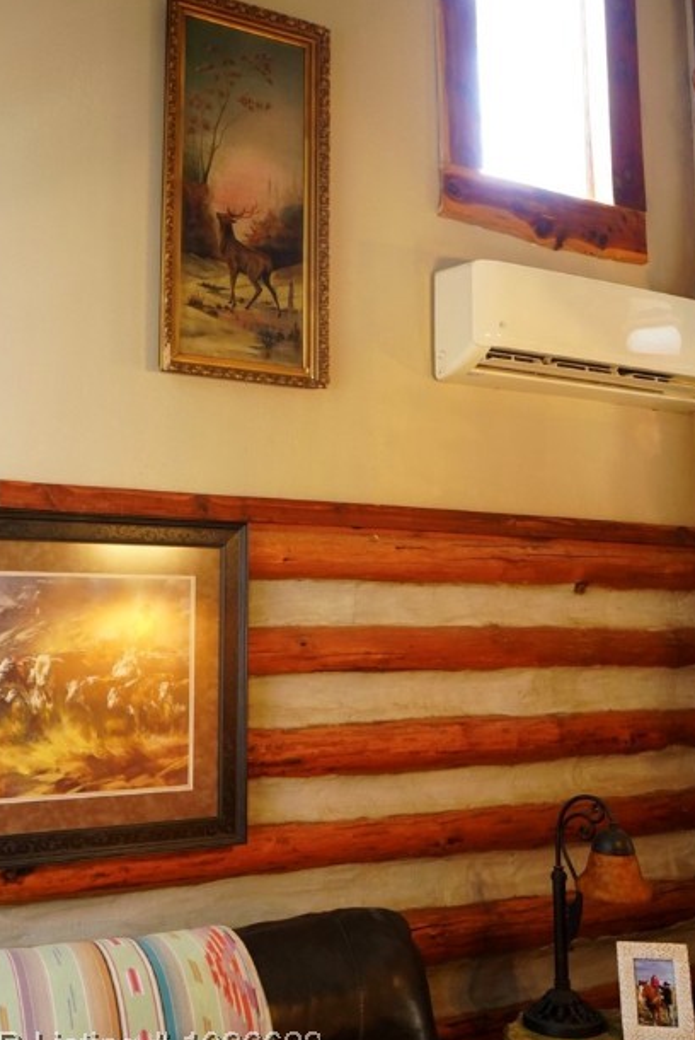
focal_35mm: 39
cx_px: 285
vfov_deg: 49.3
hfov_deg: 34.2
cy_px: 430
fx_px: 1127
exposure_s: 1/60
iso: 2000
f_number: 4
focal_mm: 31
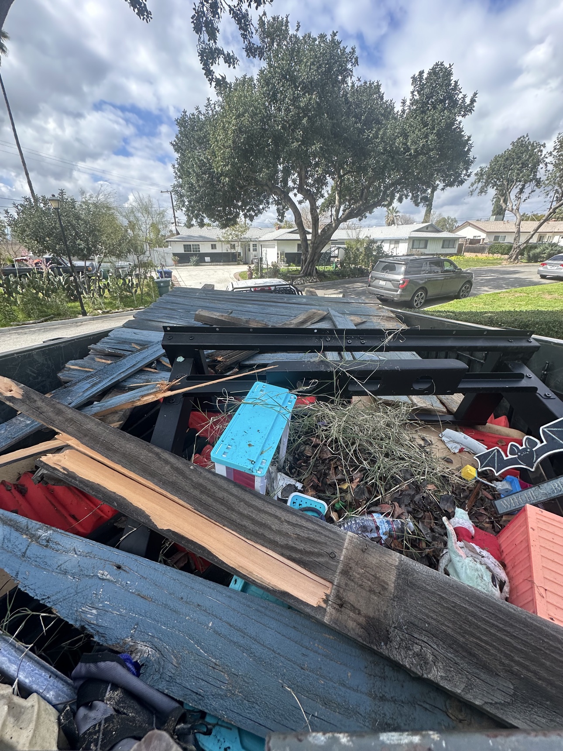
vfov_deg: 102.1
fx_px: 304
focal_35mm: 14
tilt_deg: -24.2
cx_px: 282
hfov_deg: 85.7
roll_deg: +0.2
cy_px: 376
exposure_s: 1/600
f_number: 2.2
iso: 40
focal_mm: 2.22
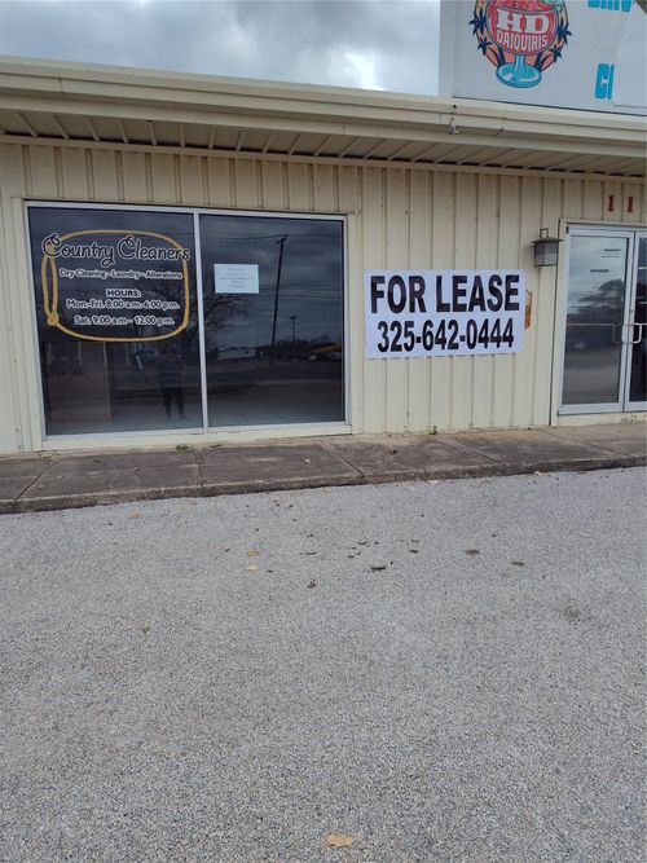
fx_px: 573
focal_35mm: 23
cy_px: 432
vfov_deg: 73.9
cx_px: 324
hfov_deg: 58.9
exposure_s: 1/1882
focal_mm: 5.56
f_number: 1.8
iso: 100
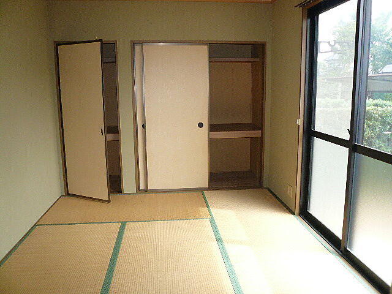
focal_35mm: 28
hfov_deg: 63.4
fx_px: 317
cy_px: 147
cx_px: 196
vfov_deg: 49.7
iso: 100
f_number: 2.8
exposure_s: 1/100
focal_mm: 4.6
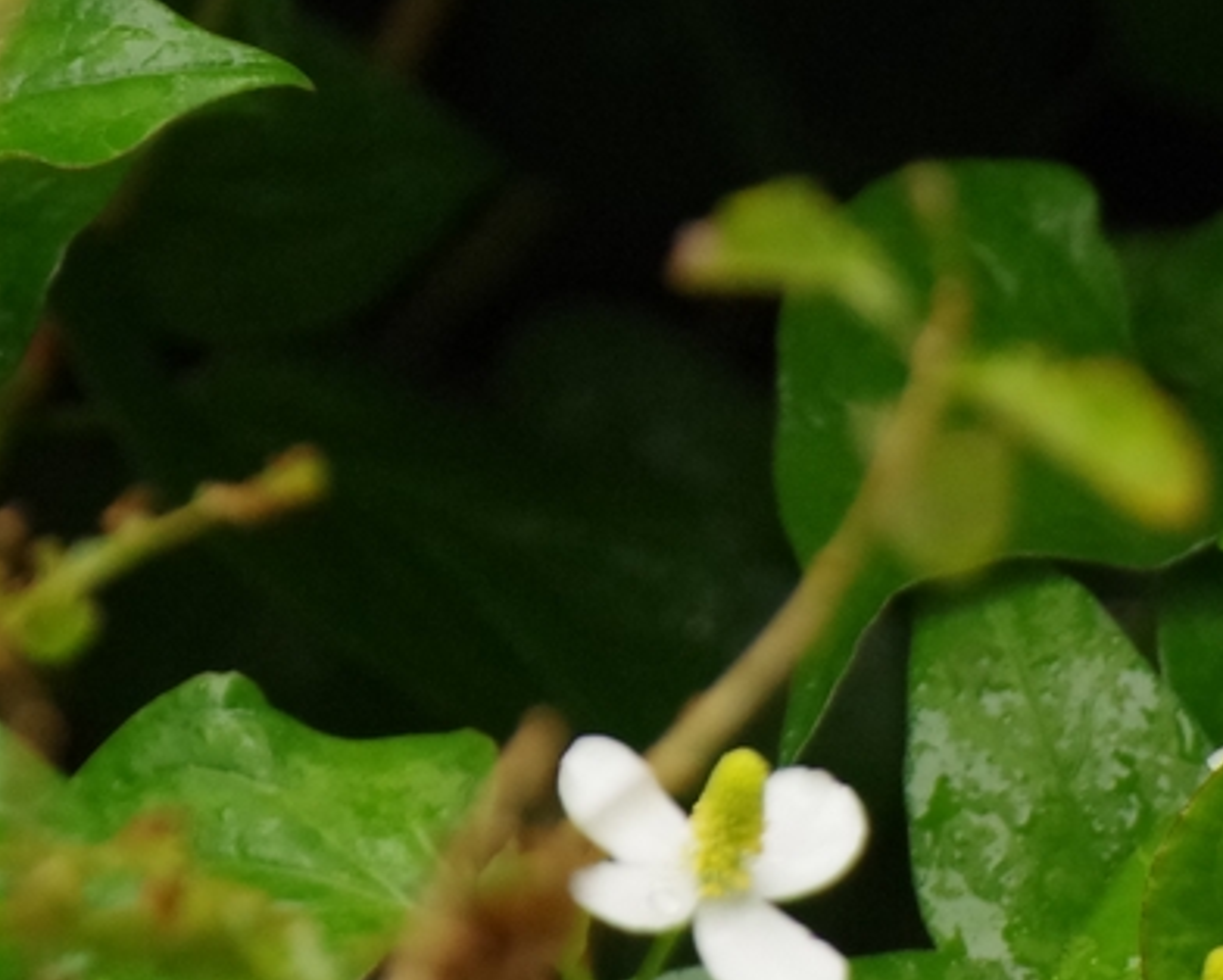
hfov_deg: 1.2
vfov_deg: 1.0
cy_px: -184
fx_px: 58522
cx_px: 456
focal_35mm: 1616
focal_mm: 300
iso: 1600
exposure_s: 1/400
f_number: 5.6
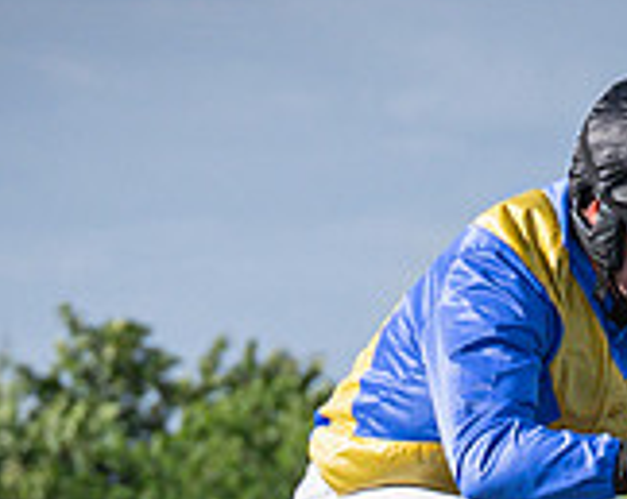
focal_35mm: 734
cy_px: 1237
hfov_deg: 2.6
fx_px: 13596
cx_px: 271
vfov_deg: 2.1
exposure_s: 1/1600
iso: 200
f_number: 4.5
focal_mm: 70
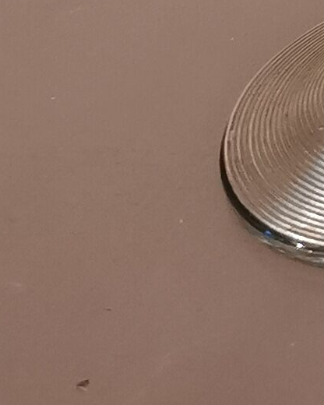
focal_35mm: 185
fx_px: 2217
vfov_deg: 9.5
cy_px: -516
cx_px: 1242
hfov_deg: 6.8
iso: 400
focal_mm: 5.56
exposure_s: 1/50
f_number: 1.6
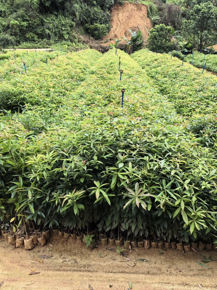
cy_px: 145
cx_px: 108
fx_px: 293
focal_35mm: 35
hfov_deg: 40.7
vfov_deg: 52.6
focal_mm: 5.75
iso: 50
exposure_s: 1/144
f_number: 2
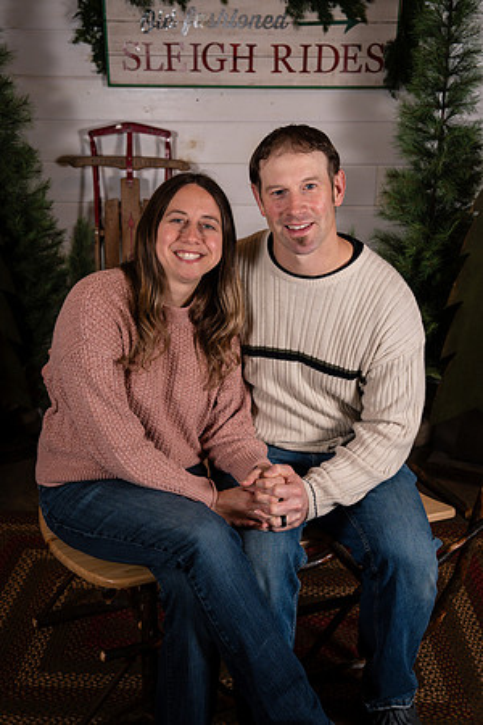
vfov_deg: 46.4
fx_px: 845
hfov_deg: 31.9
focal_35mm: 42
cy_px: 362
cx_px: 242
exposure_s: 1/250
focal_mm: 42
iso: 400
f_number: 5.6
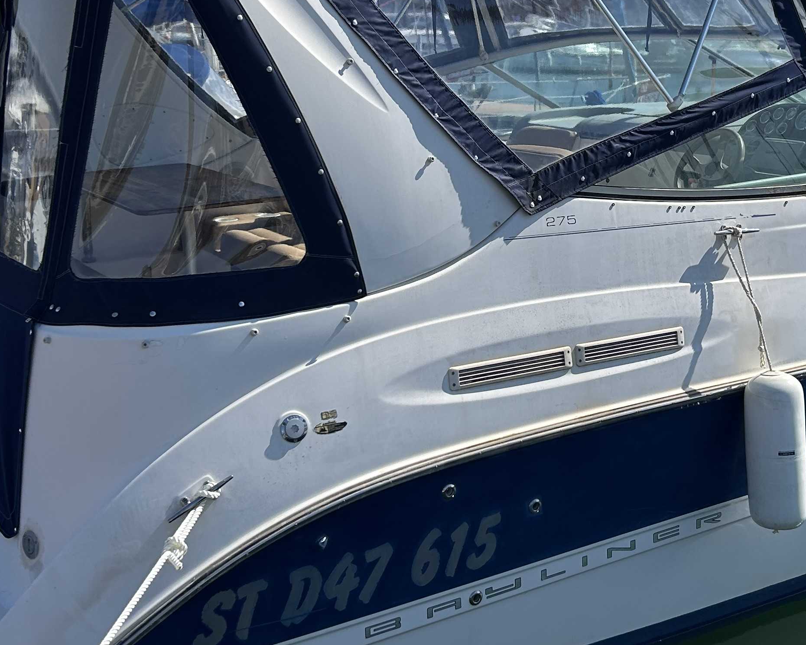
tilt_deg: -9.5
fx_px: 1312
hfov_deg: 33.9
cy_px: 230
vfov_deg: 27.5
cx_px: 523
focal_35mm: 55
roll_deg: +0.4
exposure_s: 1/6211
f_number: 1.5
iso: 50
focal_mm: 5.7
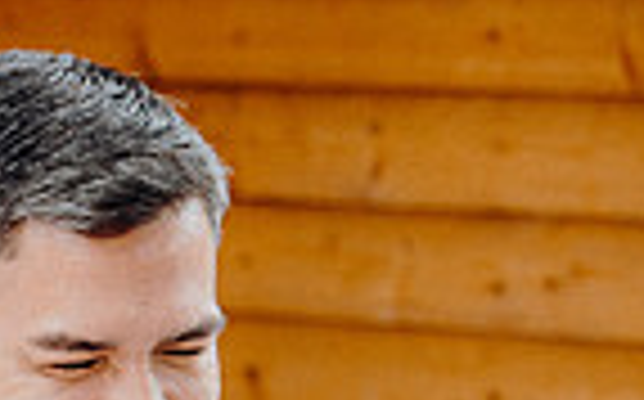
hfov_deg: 6.1
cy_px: 816
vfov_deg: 3.8
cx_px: -225
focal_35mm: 340
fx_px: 5960
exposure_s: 1/200
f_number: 3.5
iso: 125
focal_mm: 55
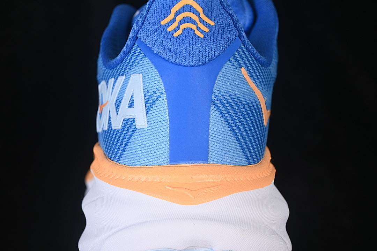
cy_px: 126
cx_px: 188
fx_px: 785
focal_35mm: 75
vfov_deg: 18.2
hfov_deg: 27.0
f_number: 7.1
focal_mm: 50
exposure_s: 1/80
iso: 160
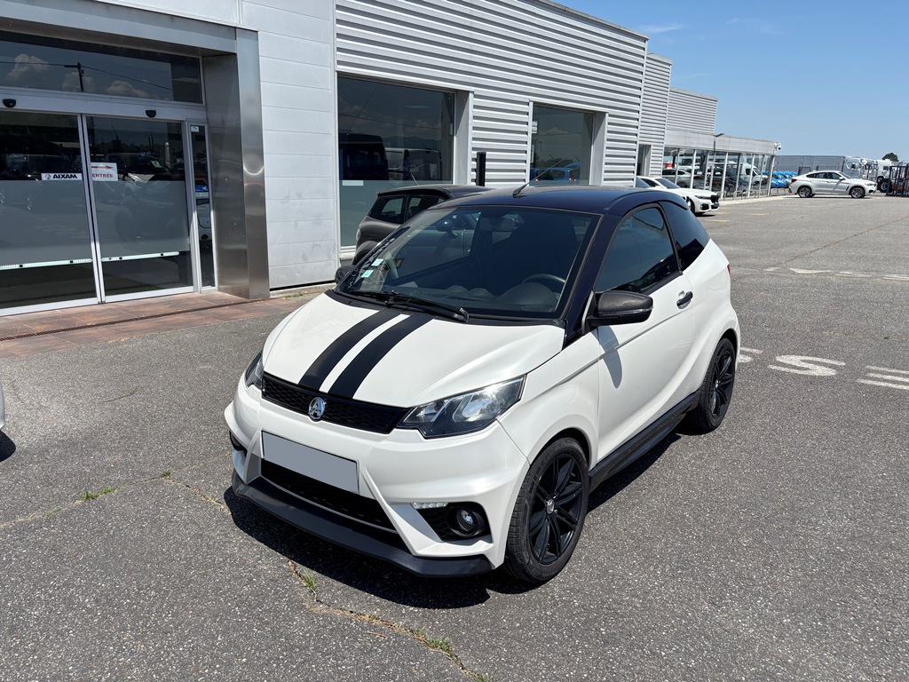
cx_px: 454
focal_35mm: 26
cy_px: 341
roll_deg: -1.5
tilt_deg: -14.3
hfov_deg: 67.3
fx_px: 683
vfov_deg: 53.1
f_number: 1.6
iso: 50
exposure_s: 1/4630
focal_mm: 5.96
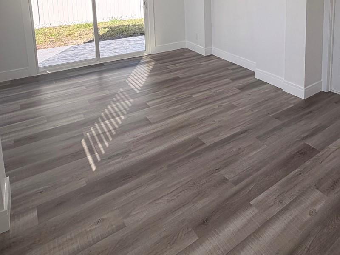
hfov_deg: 59.7
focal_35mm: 28
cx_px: 258
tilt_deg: -9.0
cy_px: 17
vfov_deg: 44.4
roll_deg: -0.3
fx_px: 275
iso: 64
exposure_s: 1/207
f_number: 2.2
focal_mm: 2.22
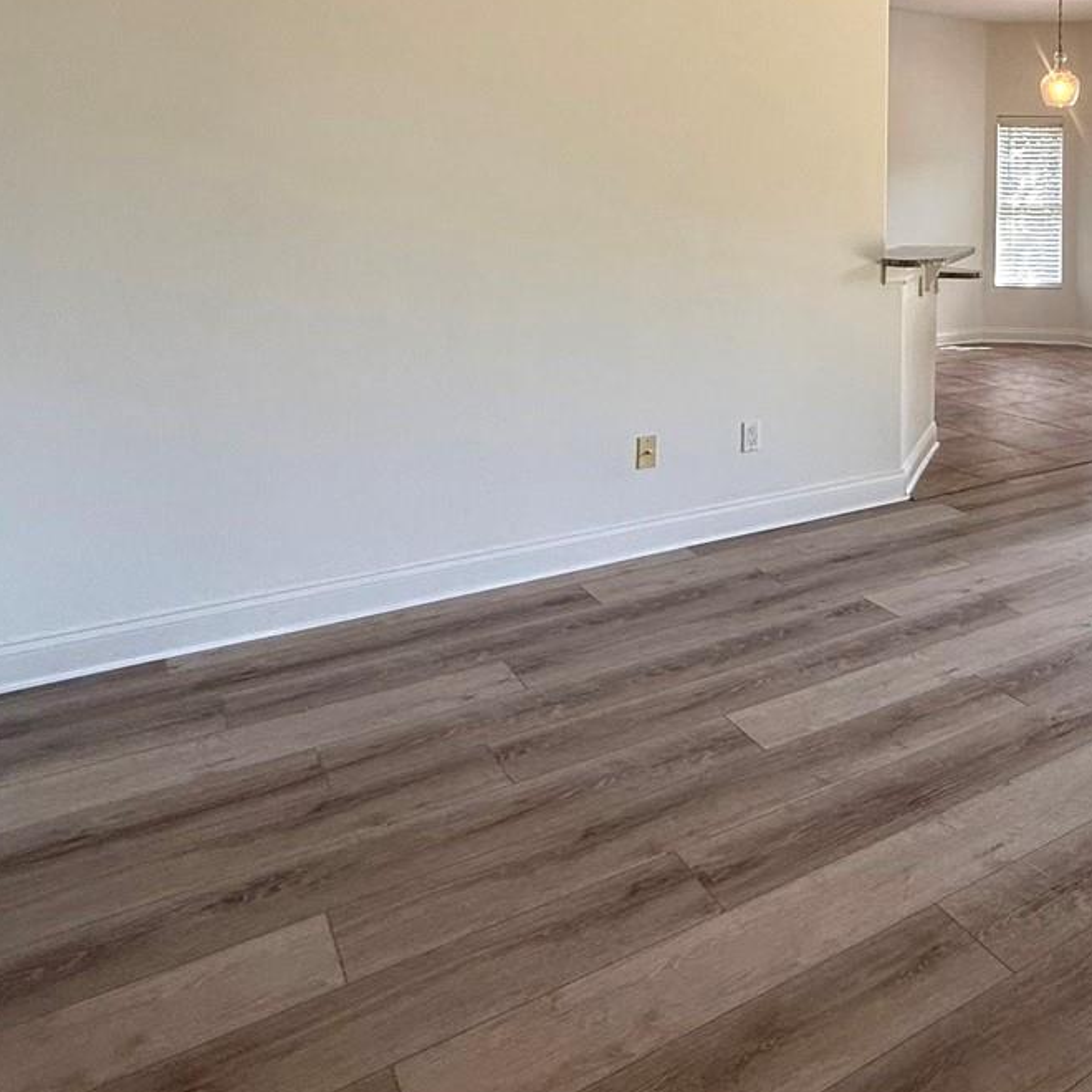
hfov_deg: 47.4
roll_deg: -1.1
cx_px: 1023
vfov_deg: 50.4
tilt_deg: -0.6
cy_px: 204
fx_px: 1071
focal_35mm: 30
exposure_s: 1/120
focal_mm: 2.22
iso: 125
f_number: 2.2
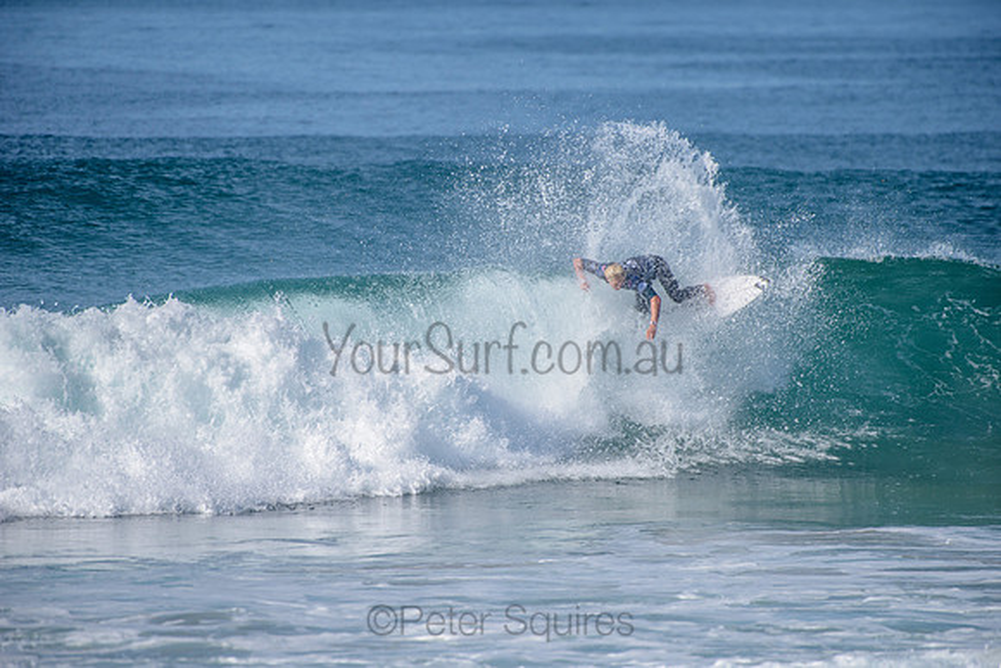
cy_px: 334
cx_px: 500
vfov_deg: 2.8
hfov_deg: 4.1
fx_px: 13905
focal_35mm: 500
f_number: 5.6
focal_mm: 500
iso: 180
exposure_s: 1/2500
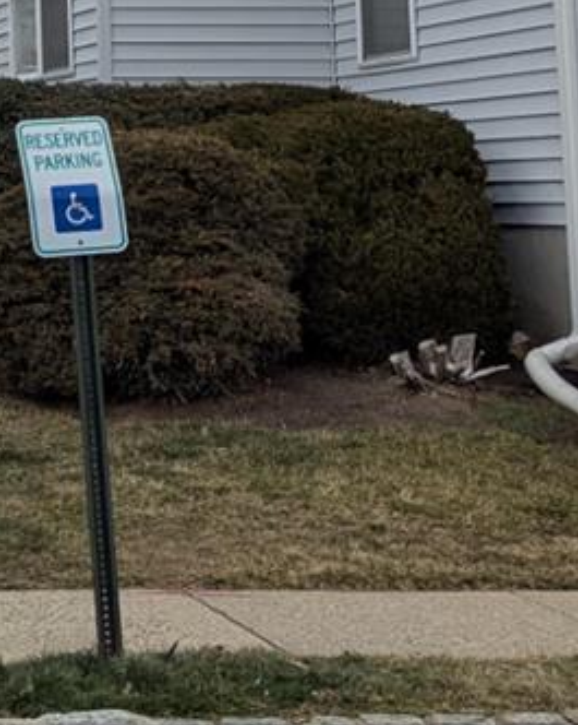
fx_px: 2270
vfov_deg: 17.4
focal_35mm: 106
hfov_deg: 13.3
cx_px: -420
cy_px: -99
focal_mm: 6.81
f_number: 1.85
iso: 142
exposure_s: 1/276
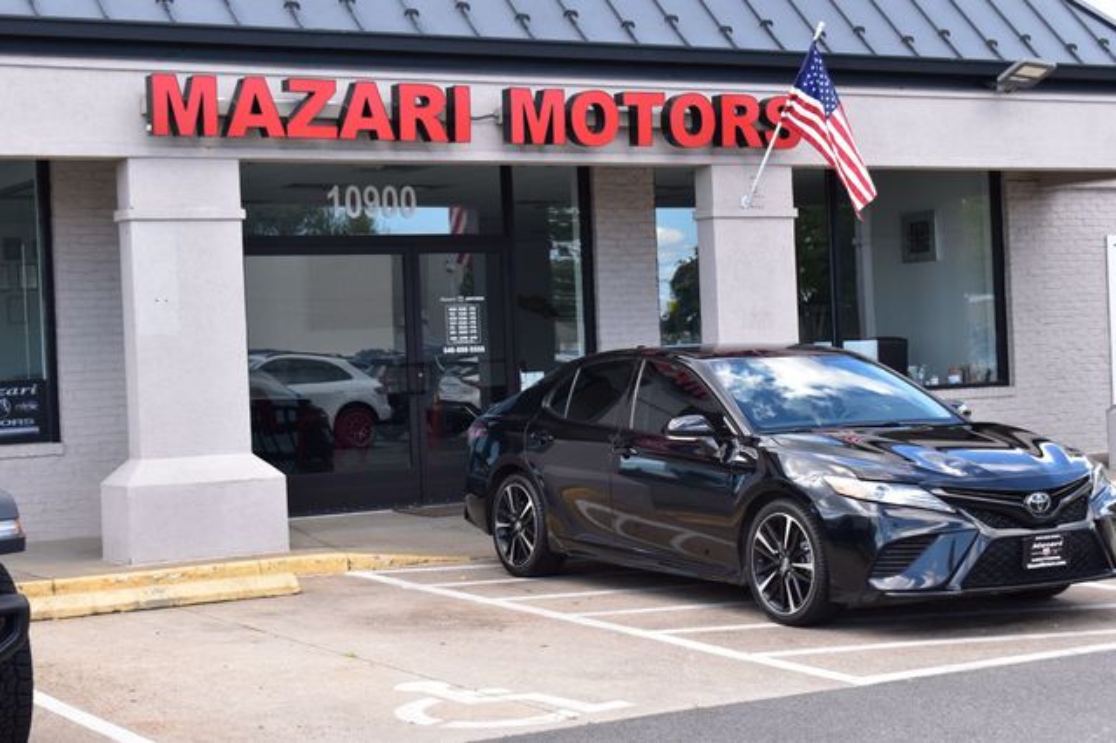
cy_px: 372
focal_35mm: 68
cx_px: 558
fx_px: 2091
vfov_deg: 20.1
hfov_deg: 29.9
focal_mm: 45
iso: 400
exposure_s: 1/160
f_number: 9
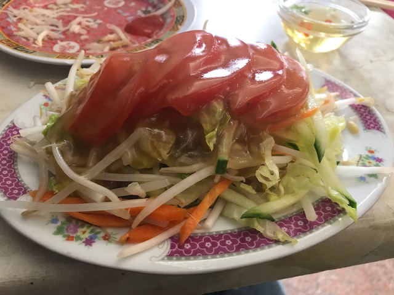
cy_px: 148
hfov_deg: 63.4
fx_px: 319
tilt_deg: -46.3
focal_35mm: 28
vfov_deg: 49.7
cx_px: 197
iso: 40
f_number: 1.8
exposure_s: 1/20
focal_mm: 3.99
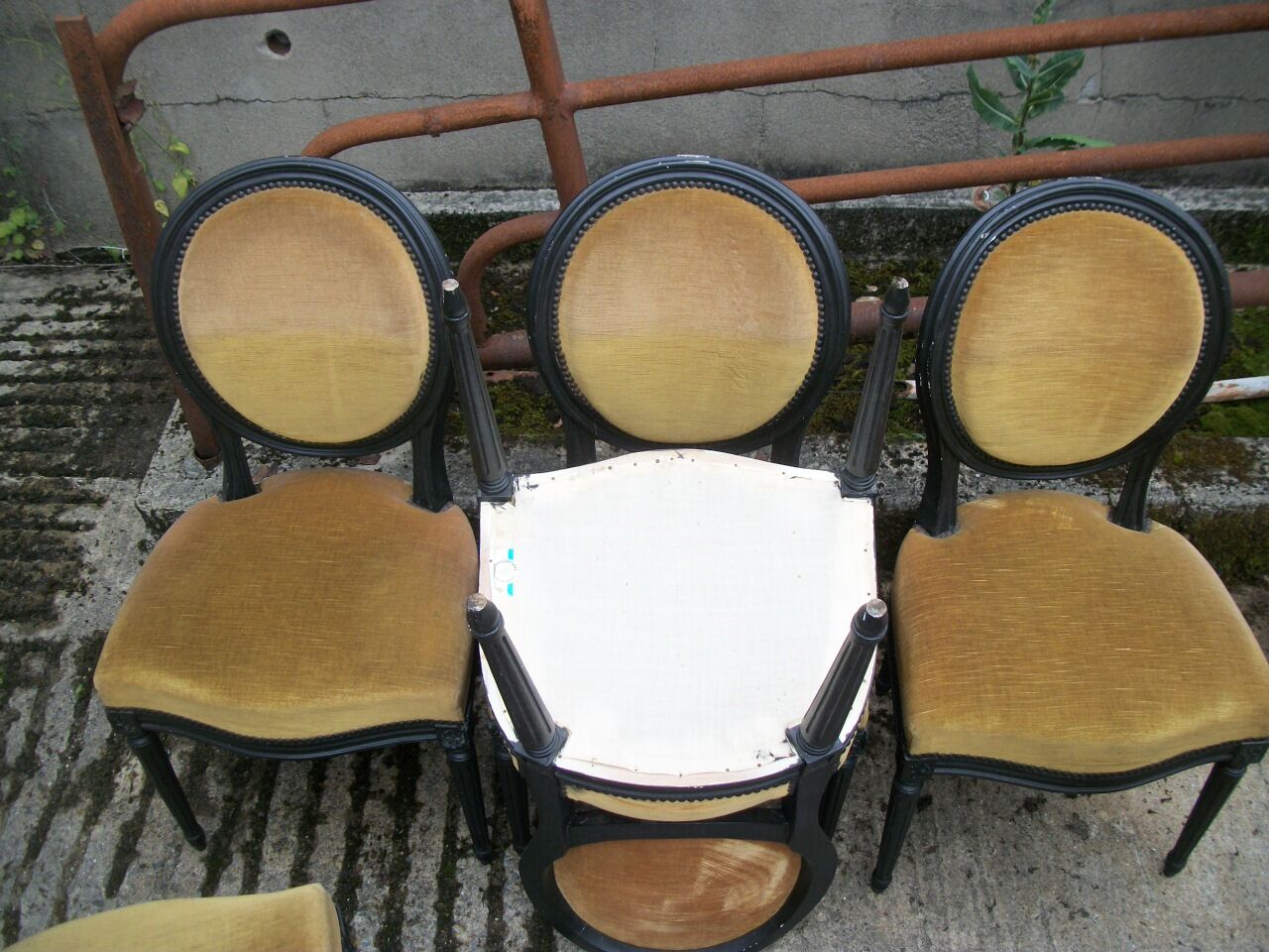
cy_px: 476
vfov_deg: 44.2
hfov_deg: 56.8
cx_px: 634
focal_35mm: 32
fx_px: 1173
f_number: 2.9
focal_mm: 5.7
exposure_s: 1/160
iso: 80
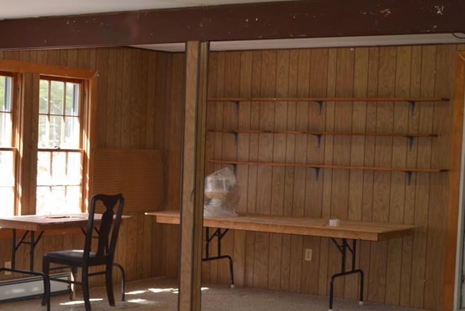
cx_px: 140
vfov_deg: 17.7
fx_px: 995
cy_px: 212
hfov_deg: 26.1
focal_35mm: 77
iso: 400
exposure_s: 1/100
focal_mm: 36
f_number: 5
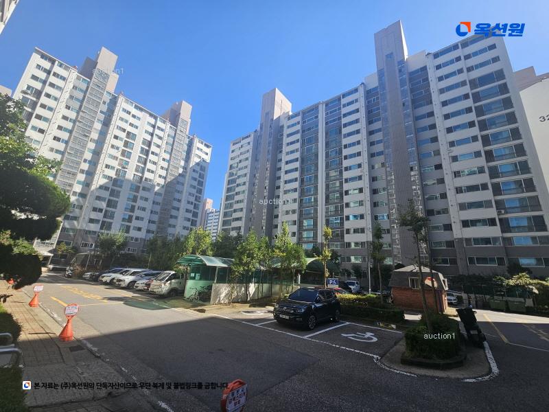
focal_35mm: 13
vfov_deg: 89.9
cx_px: 274
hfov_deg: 106.2
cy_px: 206
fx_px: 206
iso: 50
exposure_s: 1/1073
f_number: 2.2
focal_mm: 2.2
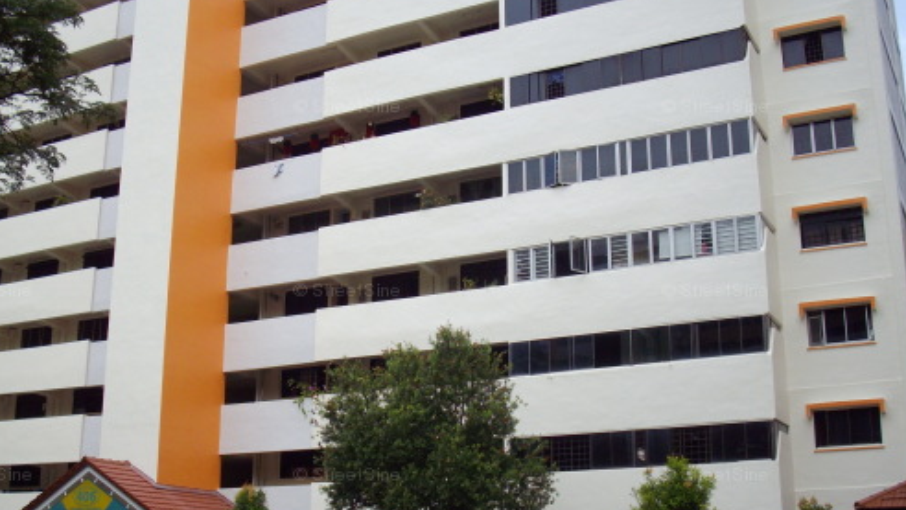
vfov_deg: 26.5
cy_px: 293
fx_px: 1081
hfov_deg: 45.4
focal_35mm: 45
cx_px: 431
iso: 80
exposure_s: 1/320
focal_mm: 6.2
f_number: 2.8
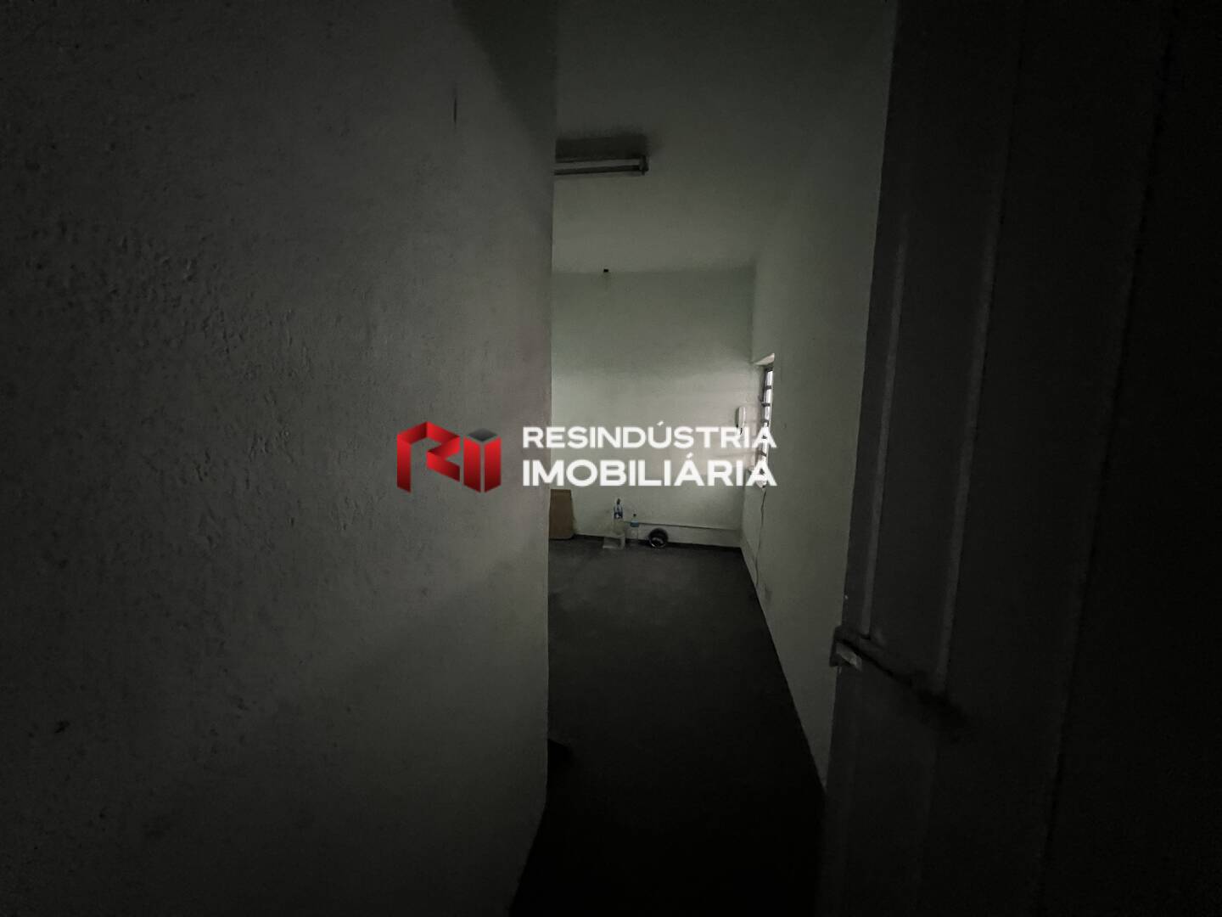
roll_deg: -1.3
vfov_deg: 89.9
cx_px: 611
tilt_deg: -8.1
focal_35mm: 13
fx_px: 459
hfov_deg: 106.2
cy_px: 458
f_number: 1.8
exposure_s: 1/30
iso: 1250
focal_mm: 1.57
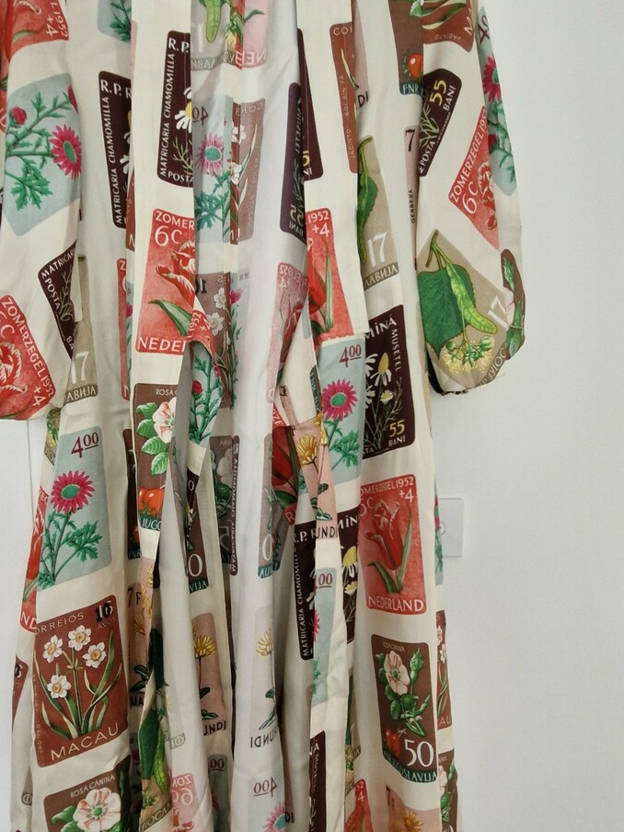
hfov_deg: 58.5
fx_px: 553
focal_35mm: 23
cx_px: 259
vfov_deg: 73.8
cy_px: 450
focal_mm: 1.74
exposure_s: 1/50
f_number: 2.2
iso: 250
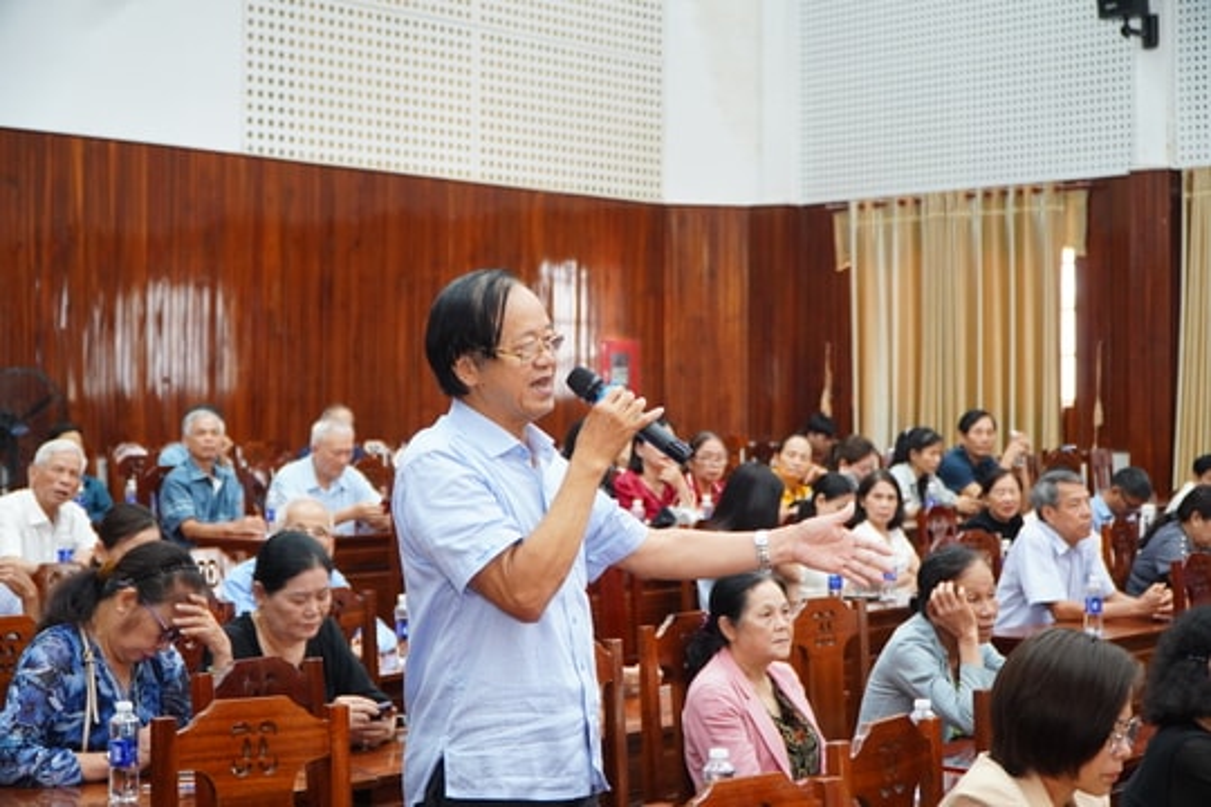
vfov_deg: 22.6
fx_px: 2018
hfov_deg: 33.4
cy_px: 404
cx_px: 606
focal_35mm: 60
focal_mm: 40
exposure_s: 1/125
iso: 2000
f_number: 4
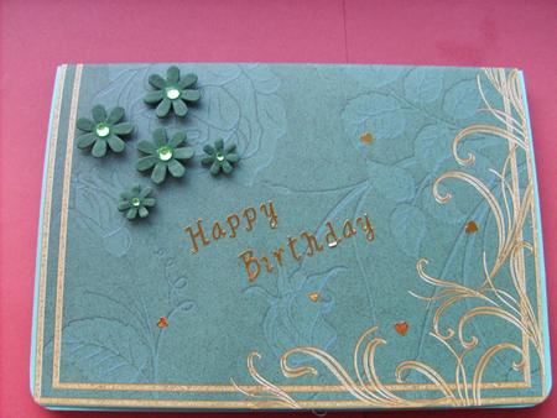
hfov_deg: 52.6
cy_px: 209
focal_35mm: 35
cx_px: 278
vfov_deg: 40.7
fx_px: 563
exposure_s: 1/30
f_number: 2.8
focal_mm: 5.8
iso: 133
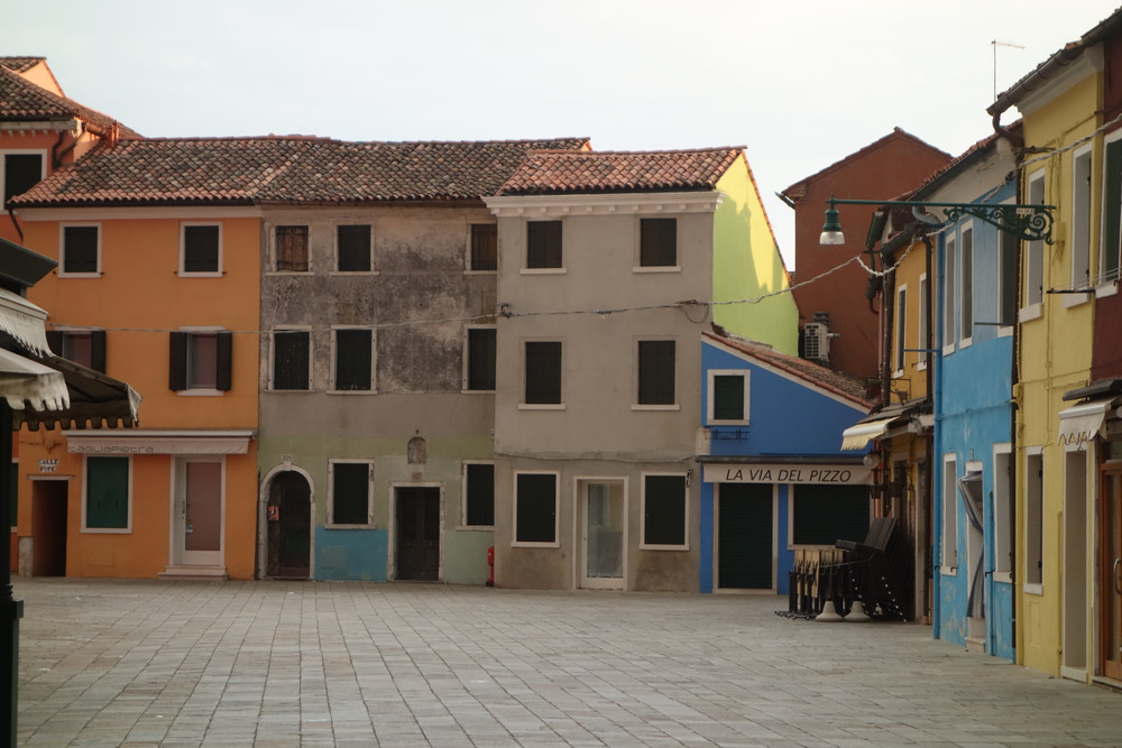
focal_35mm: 100
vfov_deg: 13.7
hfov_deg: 20.4
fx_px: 3117
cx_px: 561
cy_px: 374
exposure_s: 1/250
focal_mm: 37.1
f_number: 4.9
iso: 640
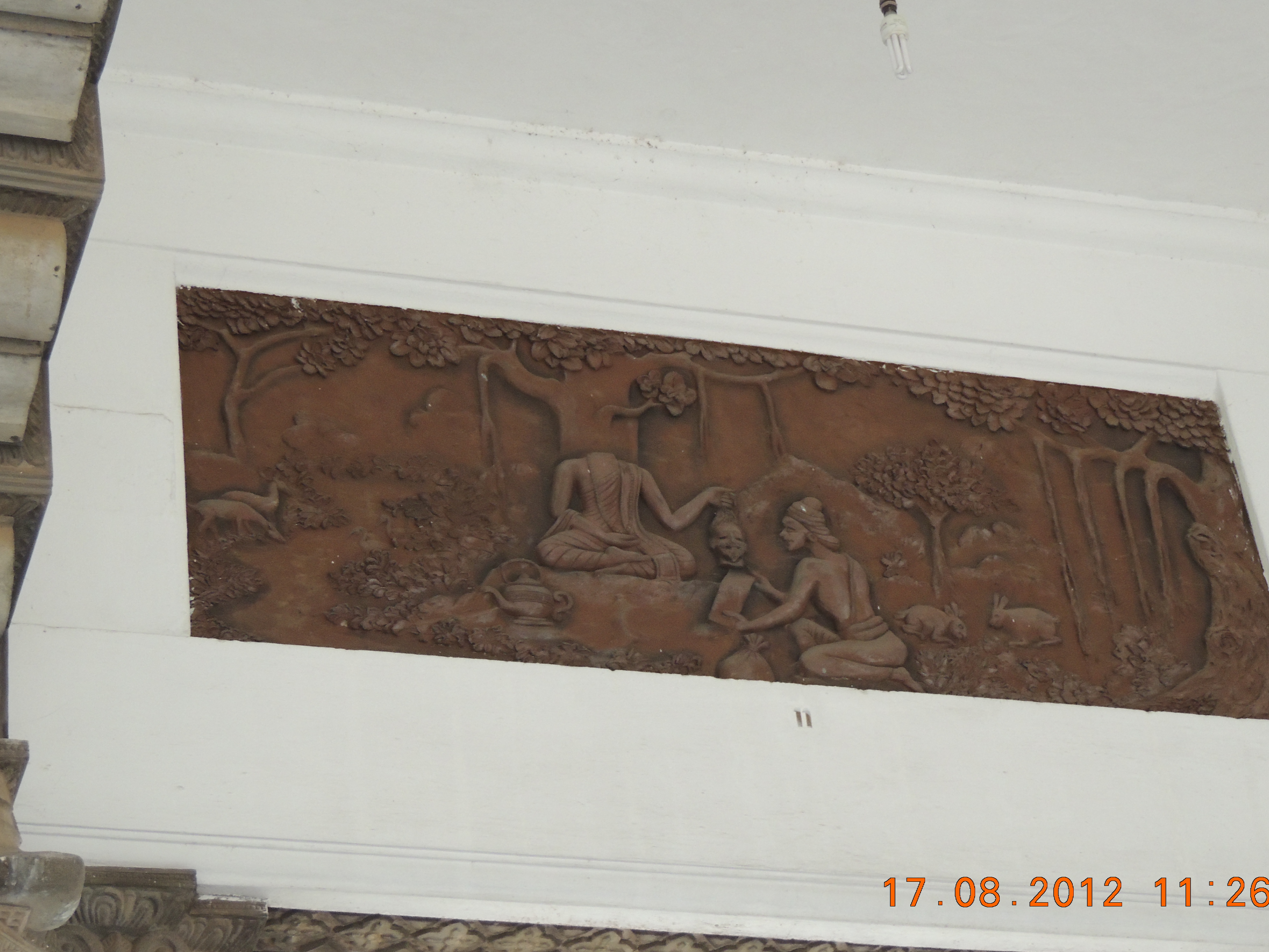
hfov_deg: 20.6
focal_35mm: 95
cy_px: 494
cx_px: 662
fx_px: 3483
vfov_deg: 15.6
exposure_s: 1/200
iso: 560
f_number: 4.1
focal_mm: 16
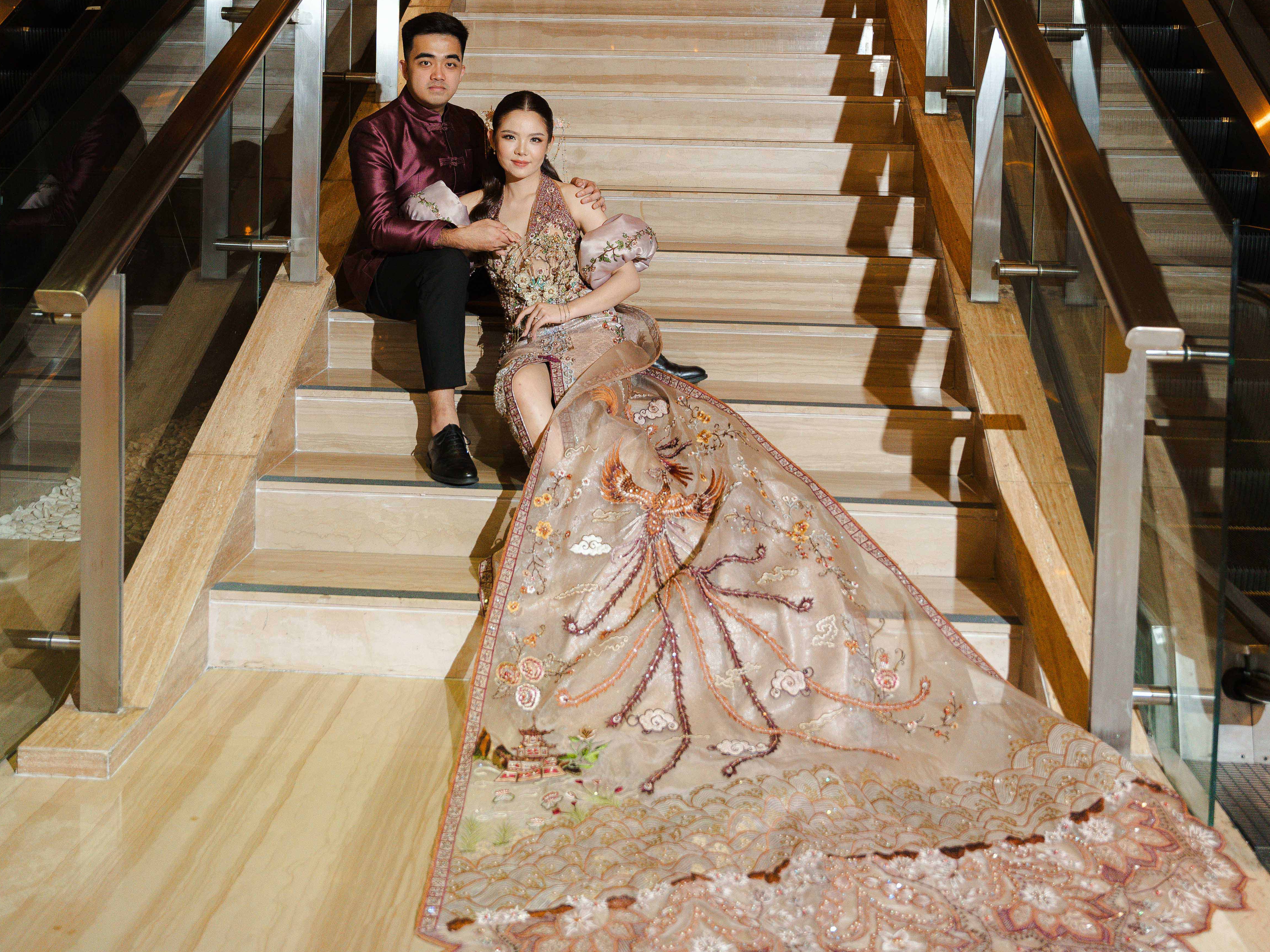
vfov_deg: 38.8
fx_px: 1284
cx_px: 639
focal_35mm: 35
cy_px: 164
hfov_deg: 52.6
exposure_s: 1/160
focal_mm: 24
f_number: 2.8
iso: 1250
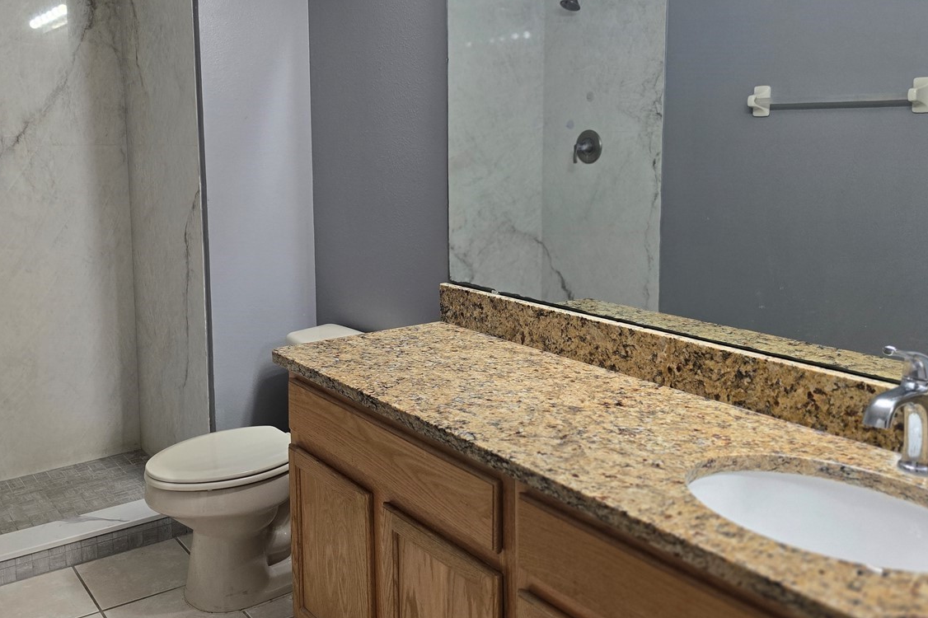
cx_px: 365
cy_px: 236
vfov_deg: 38.6
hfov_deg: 55.3
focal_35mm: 34
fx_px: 876
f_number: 1.7
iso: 100
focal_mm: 6.3
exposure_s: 1/120
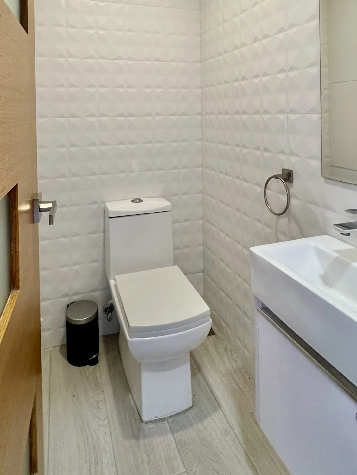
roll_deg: +1.6
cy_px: 118
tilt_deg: -1.2
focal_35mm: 23
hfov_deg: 58.7
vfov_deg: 69.0
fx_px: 316
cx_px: 156
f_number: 2.2
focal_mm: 2.22
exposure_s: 1/60
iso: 250
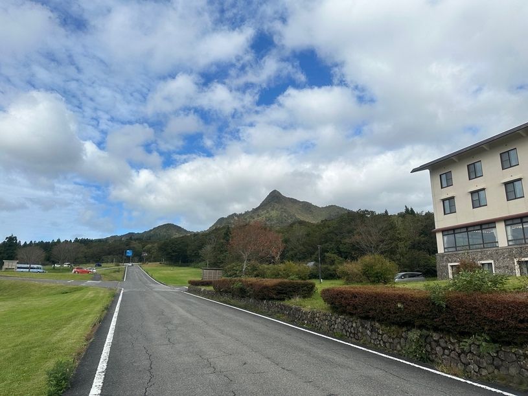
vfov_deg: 56.8
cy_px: 198
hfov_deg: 71.6
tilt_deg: +13.2
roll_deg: -0.2
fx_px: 366
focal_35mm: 24
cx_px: 264
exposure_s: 1/4762
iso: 80
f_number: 1.78
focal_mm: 6.86
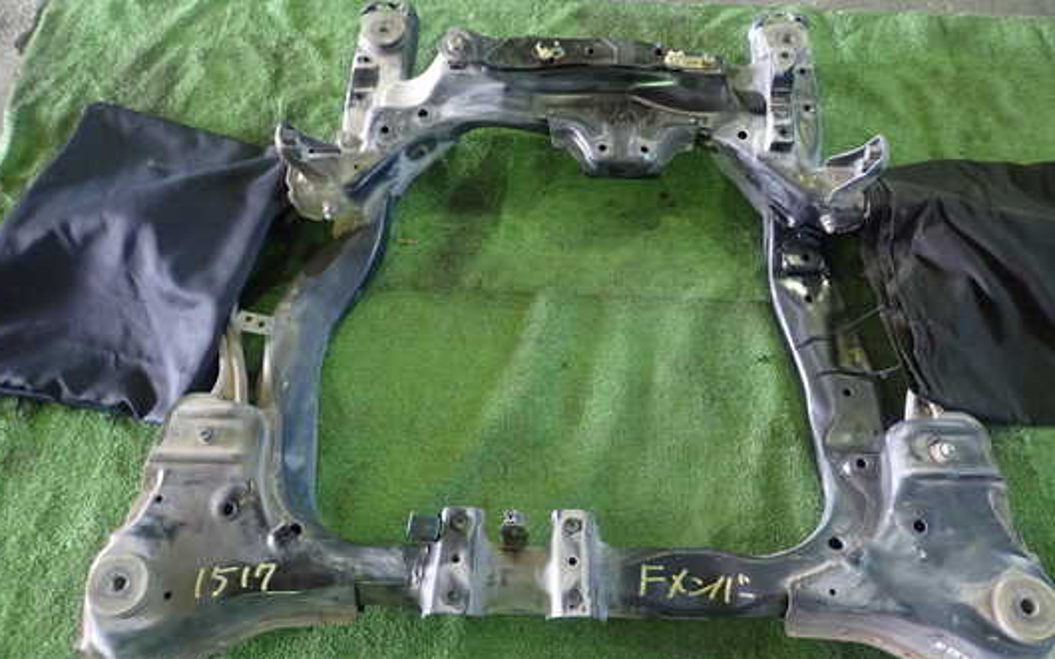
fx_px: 862
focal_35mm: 30
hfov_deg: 62.8
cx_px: 569
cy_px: 336
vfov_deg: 41.8
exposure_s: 1/30
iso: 400
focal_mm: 4.5
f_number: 2
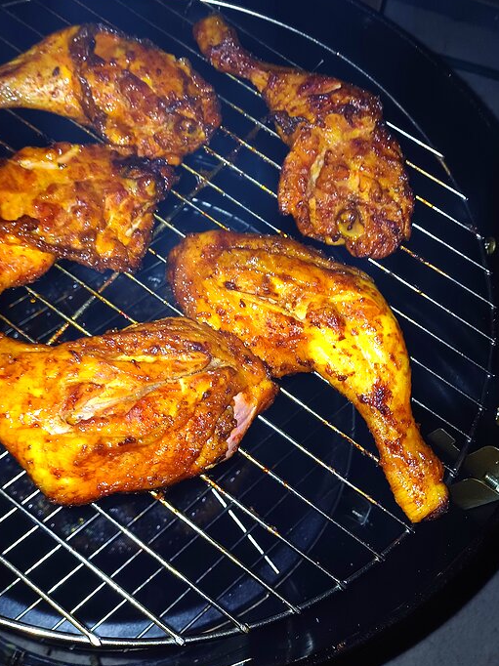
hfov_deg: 42.7
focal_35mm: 33
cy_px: 274
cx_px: 198
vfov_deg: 55.1
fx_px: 635
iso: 125
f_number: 1.8
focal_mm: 4.65
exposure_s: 1/50
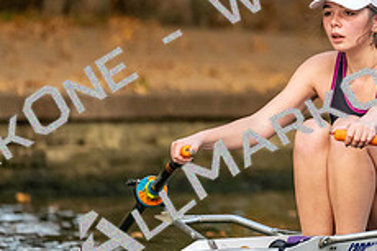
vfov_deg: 1.4
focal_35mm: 1009
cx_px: 411
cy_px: 29
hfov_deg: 2.0
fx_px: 10559
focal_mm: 400
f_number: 4.5
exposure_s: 1/2500
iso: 3600
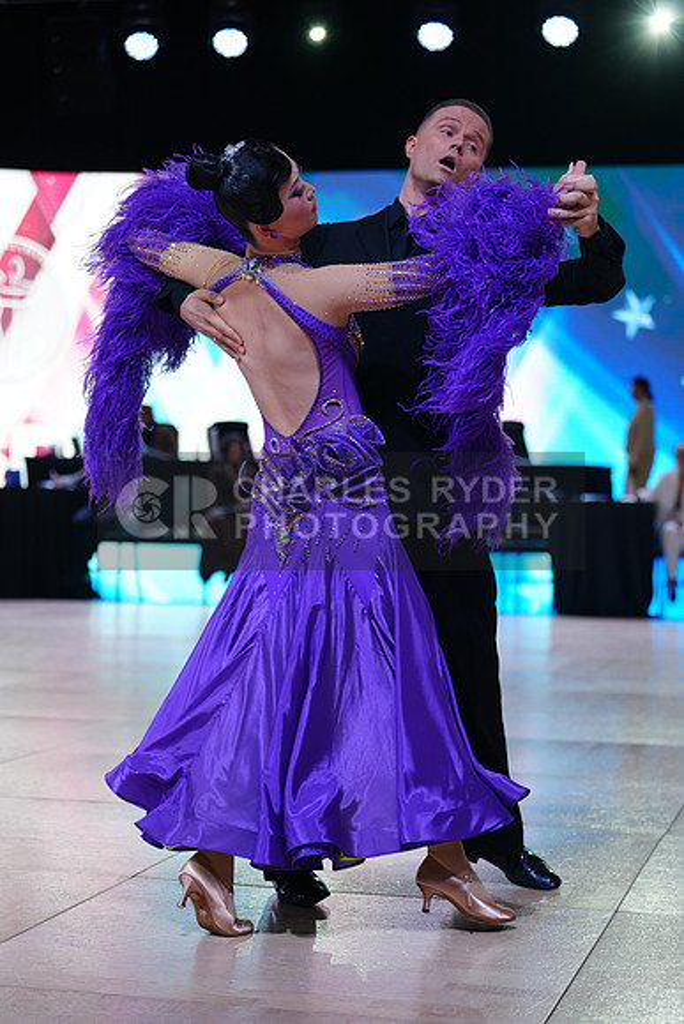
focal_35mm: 72
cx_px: 342
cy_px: 512
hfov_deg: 18.9
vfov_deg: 28.1
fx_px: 2051
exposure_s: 1/500
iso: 500
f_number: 2.8
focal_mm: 72
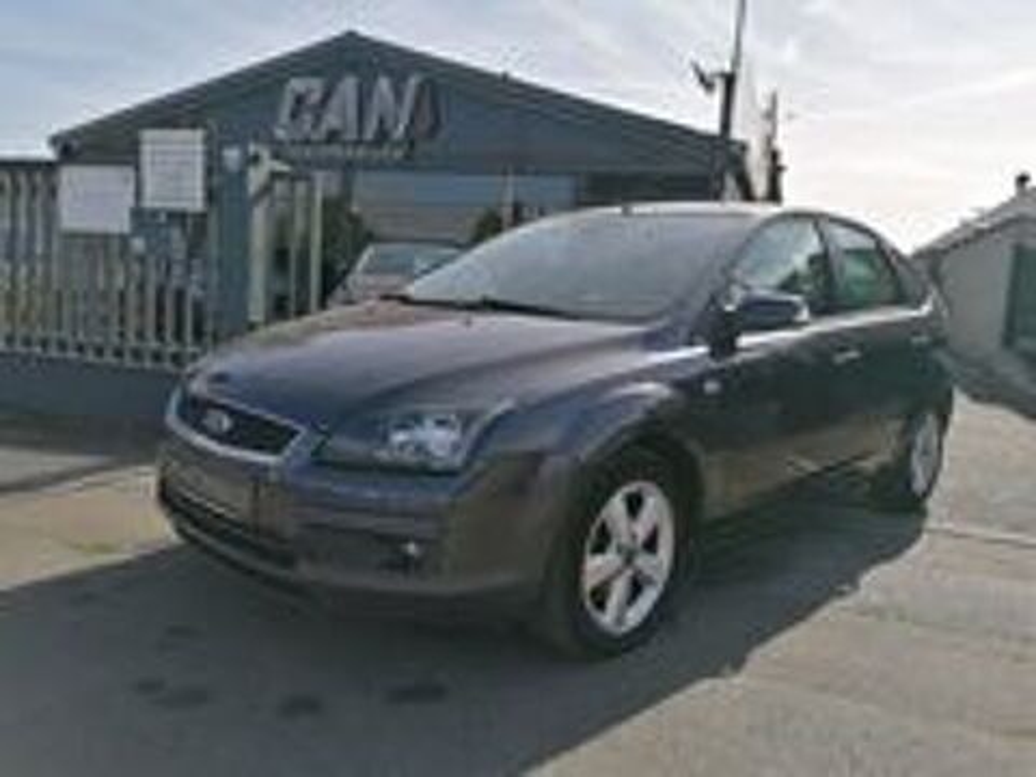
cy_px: 388
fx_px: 808
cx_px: 518
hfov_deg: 65.3
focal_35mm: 27
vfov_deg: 51.4
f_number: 1.8
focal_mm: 4.75
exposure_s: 1/1656
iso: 50
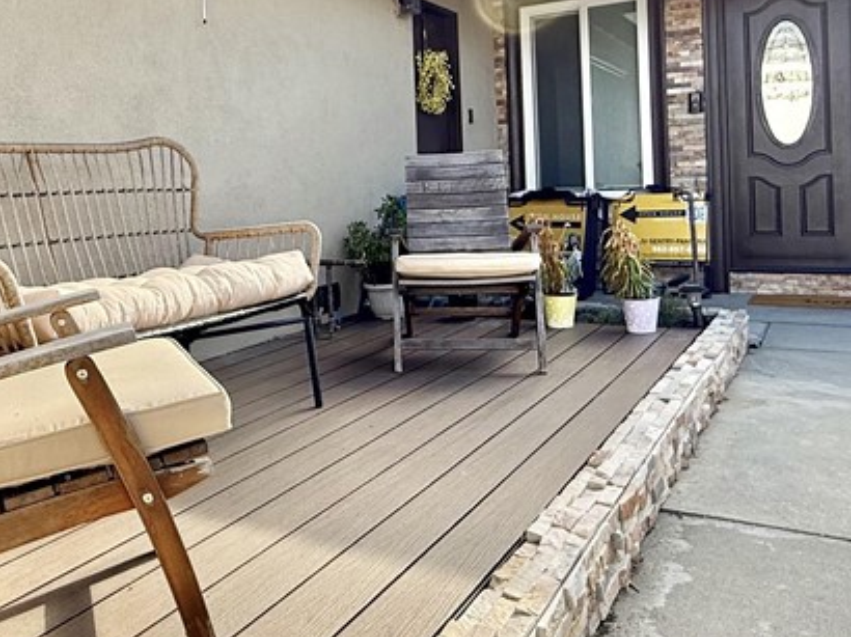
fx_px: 860
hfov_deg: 51.3
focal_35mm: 35
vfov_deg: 40.0
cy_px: 199
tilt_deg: -0.1
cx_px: 257
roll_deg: +2.3
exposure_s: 1/472
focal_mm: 2.22
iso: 50
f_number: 2.2
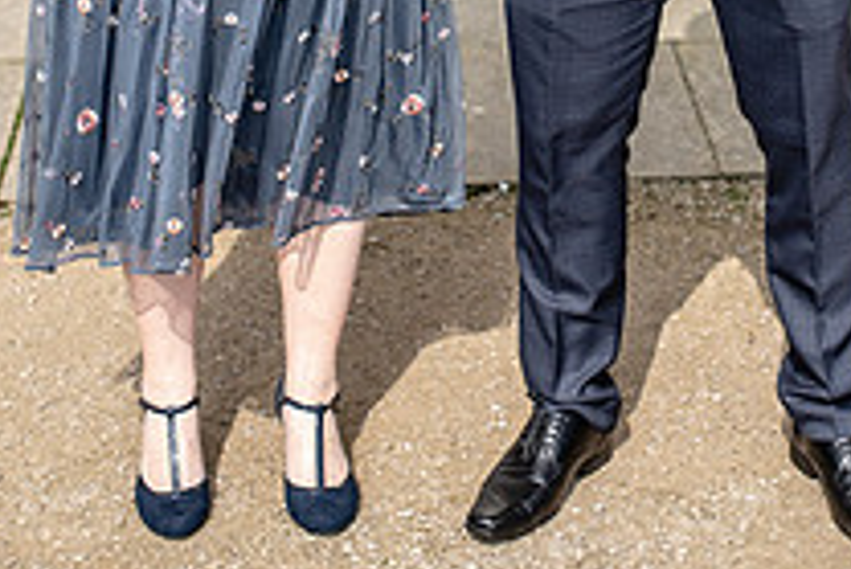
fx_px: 2602
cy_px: -272
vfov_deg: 11.9
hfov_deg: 18.5
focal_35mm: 110
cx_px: 570
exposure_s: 1/1600
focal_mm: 35
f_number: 2.5
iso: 100
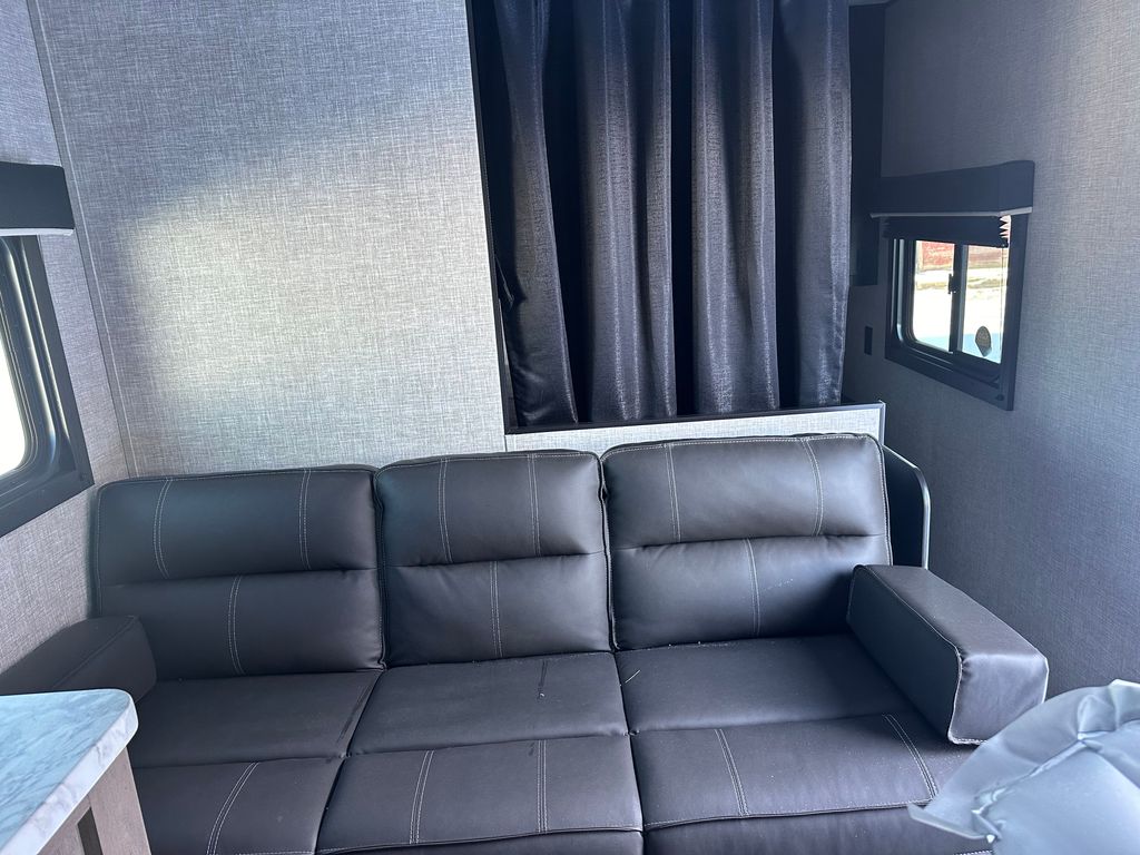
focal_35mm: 24
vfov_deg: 56.8
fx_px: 790
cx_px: 570
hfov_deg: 71.6
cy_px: 428
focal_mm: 6.86
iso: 200
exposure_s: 1/121
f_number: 1.78
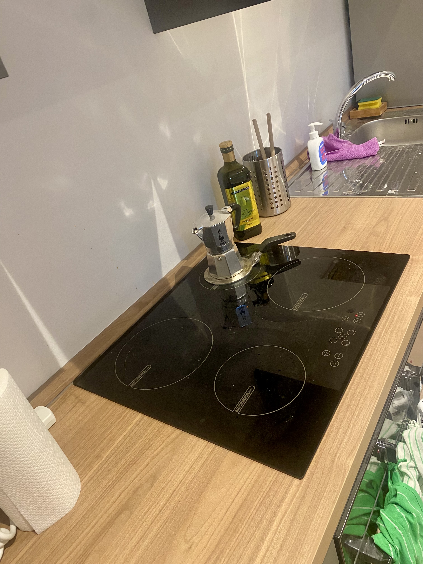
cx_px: 212
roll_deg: +17.0
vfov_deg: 67.3
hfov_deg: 53.1
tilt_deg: -30.4
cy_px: 282
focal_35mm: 26
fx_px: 424
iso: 250
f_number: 1.8
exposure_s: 1/50
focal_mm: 4.25
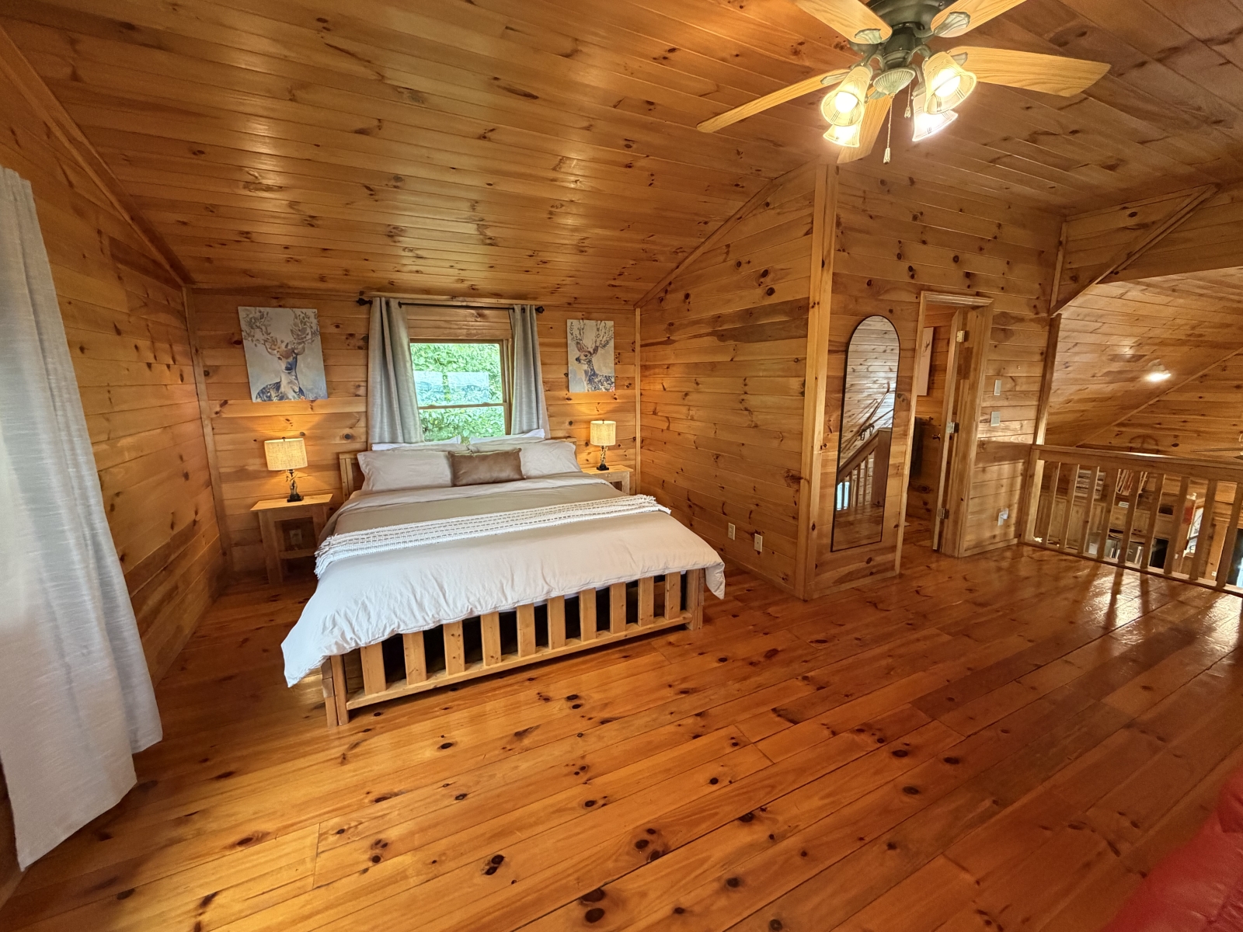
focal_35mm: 14
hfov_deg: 102.1
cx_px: 622
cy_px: 466
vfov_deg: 85.7
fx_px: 503
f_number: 2.2
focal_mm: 2.22
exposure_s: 1/60
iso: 500
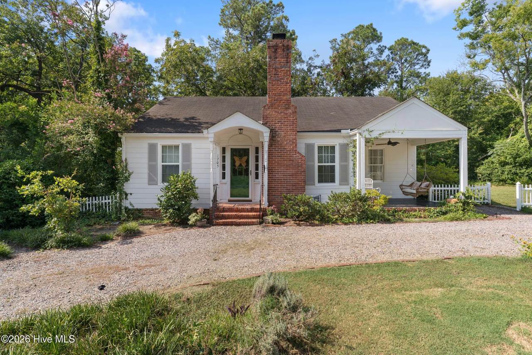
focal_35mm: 17
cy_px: 178
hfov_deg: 93.3
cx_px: 266
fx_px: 251
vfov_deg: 70.5
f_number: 8
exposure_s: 1/125
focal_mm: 17
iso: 320
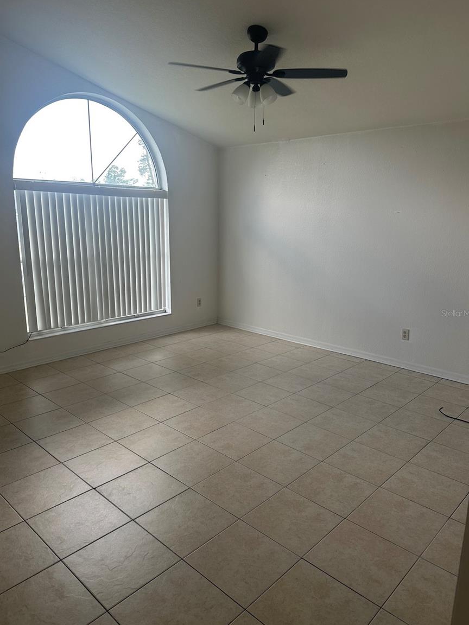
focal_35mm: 25
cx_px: 236
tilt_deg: -12.9
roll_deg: -1.4
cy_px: 313
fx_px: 452
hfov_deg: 54.9
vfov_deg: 69.4
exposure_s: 1/191
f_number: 1.78
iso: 64
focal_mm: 6.86
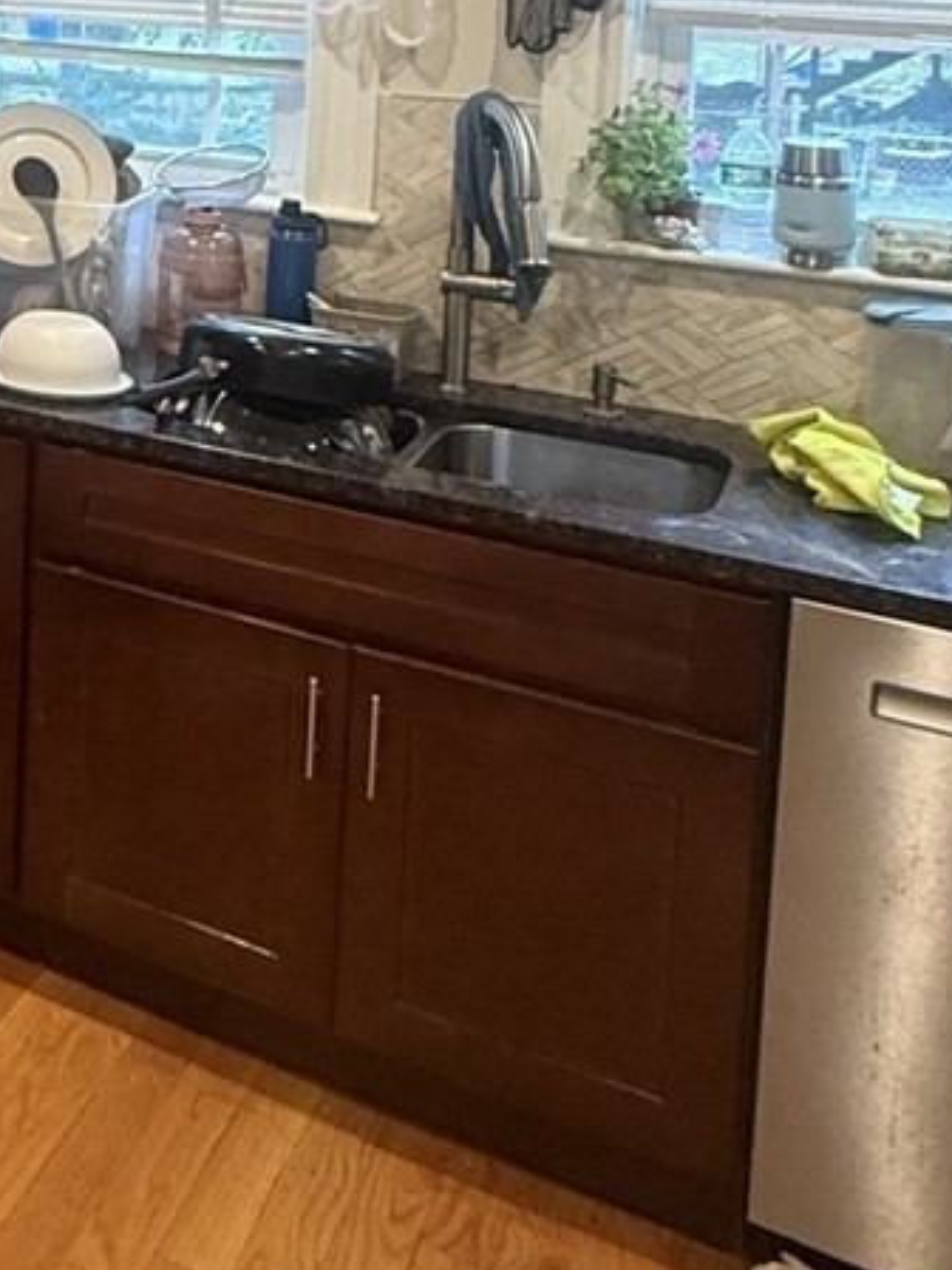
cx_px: -482
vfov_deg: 36.2
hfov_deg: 23.9
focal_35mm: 48
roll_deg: -1.5
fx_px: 1760
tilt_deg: -3.8
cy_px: 37
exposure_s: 1/60
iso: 400
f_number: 2.2
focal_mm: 2.22
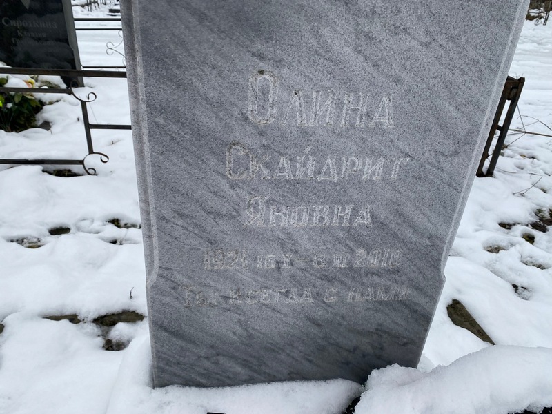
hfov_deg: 67.3
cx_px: 276
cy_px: 207
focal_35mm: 26
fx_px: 415
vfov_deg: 53.1
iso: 32
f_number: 1.8
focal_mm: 4.25
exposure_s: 1/173
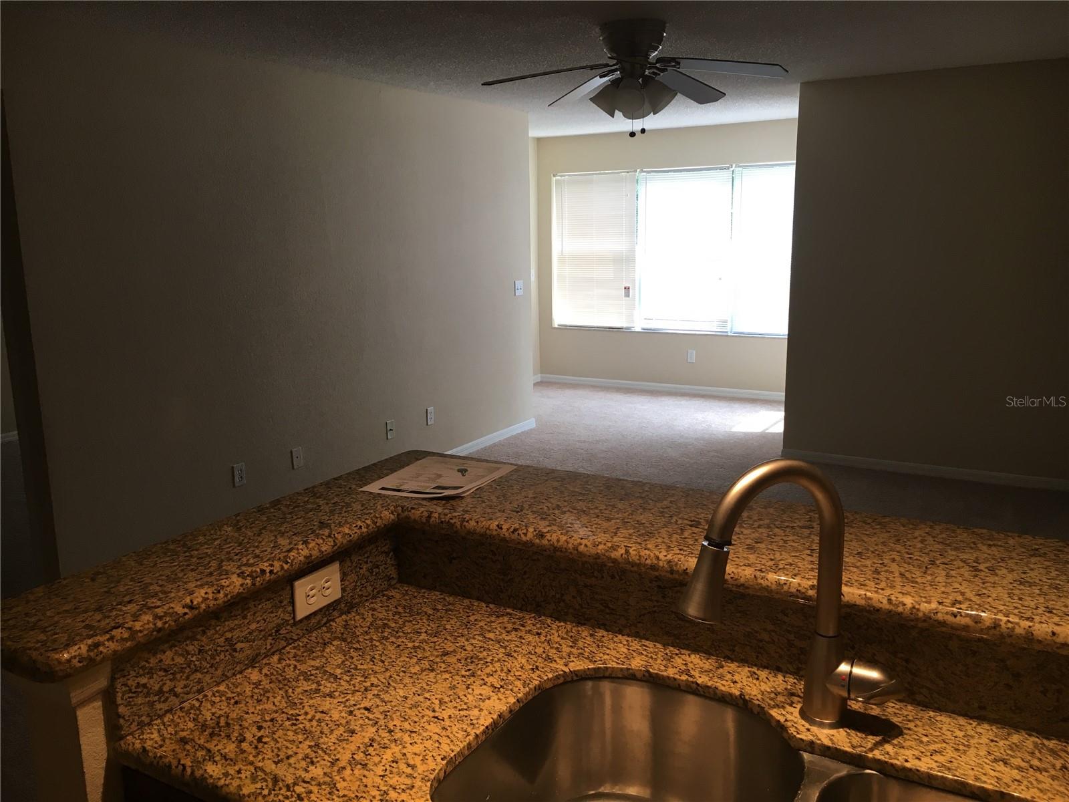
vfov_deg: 48.2
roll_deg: +0.5
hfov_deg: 61.7
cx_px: 534
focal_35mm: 29
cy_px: 401
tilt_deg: -11.4
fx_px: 896
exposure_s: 1/30
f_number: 2.2
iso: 25
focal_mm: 4.15
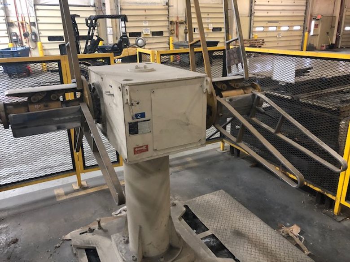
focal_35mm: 28
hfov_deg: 63.4
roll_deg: +1.1
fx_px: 283
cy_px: 131
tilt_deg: -20.9
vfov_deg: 49.7
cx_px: 175
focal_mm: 3.99
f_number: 1.8
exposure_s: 1/15
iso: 80
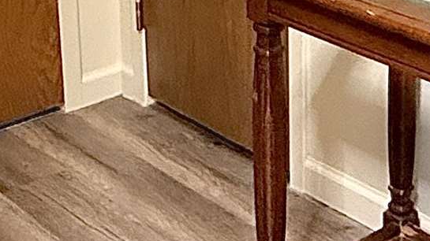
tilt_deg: -10.9
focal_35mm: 86
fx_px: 980
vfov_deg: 13.2
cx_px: 441
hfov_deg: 23.6
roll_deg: -1.7
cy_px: -126
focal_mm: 2.22
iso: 800
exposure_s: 1/60
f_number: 2.2
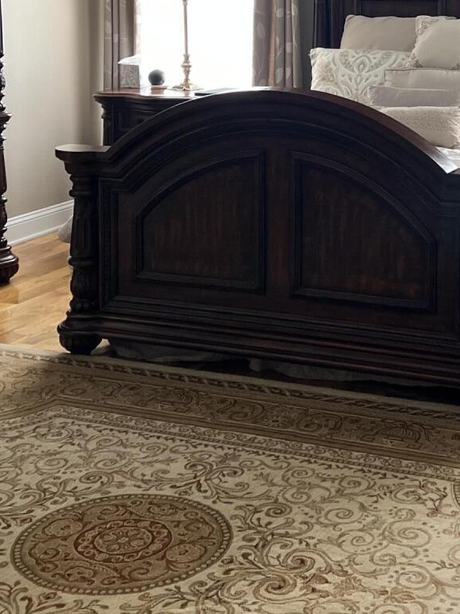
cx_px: 355
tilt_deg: -4.6
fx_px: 1187
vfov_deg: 27.9
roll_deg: -0.7
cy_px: 60
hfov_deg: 21.7
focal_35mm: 67
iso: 125
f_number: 1.5
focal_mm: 5.7
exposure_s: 1/120
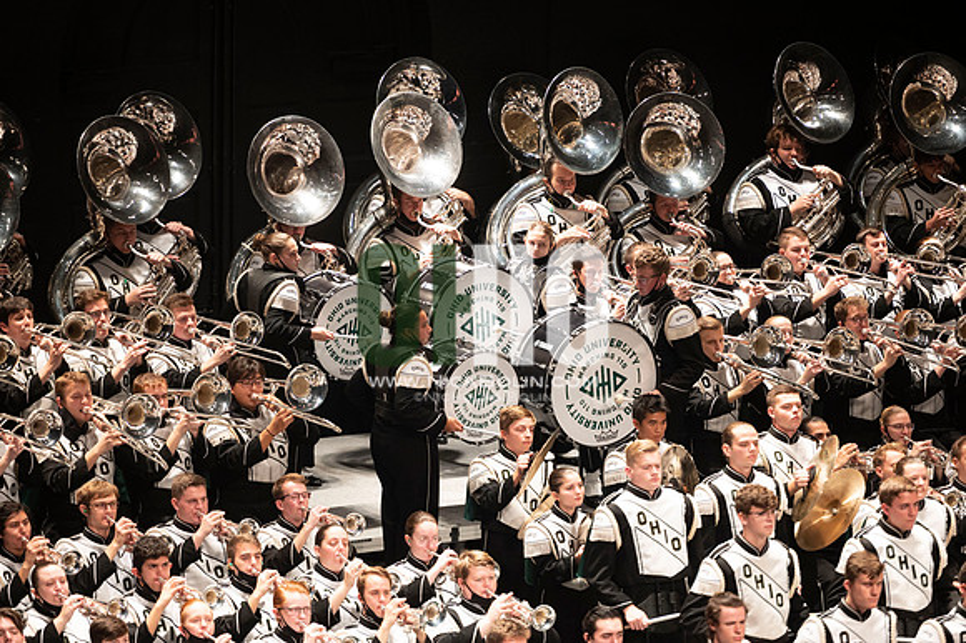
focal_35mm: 200
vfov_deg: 6.9
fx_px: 5363
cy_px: 322
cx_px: 483
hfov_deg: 10.3
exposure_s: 1/500
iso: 2500
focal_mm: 200
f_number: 2.8
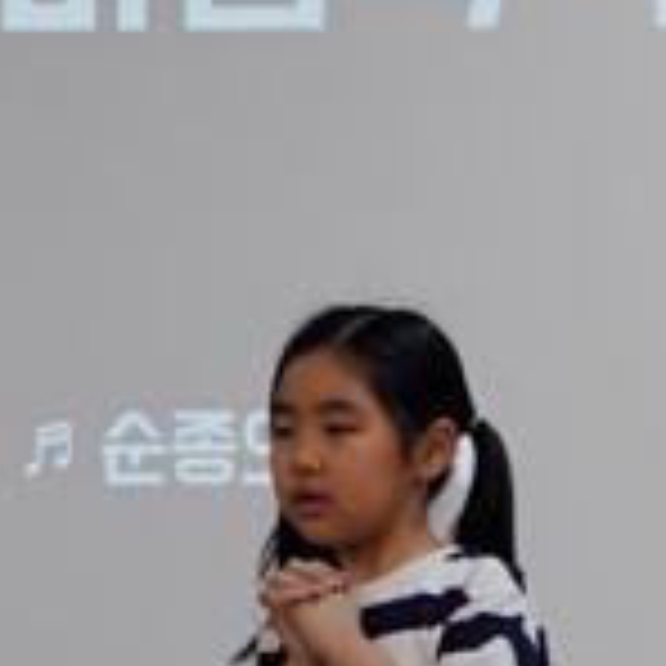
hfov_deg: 2.9
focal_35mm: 608
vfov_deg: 2.9
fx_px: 13234
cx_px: 796
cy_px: 518
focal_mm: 118
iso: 320
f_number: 4
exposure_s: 1/160
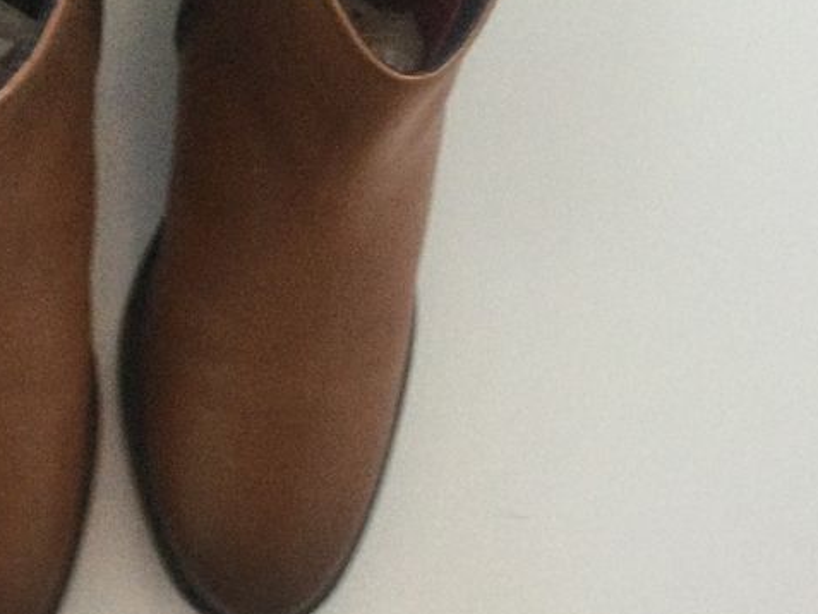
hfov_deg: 29.4
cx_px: 206
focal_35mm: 65
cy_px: 240
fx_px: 1536
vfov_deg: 22.6
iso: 250
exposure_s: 1/33
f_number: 2.4
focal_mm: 3.3
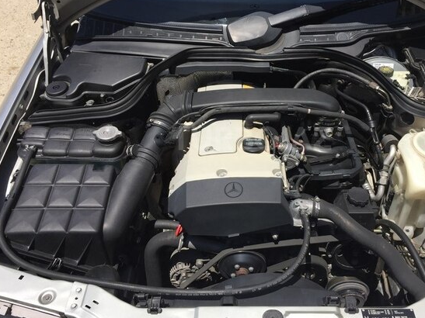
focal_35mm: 35
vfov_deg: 40.6
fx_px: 430
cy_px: 138
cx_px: 252
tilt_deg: -39.2
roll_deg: -1.1
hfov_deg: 52.3
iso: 32
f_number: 2.2
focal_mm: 4.15
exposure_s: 1/1464
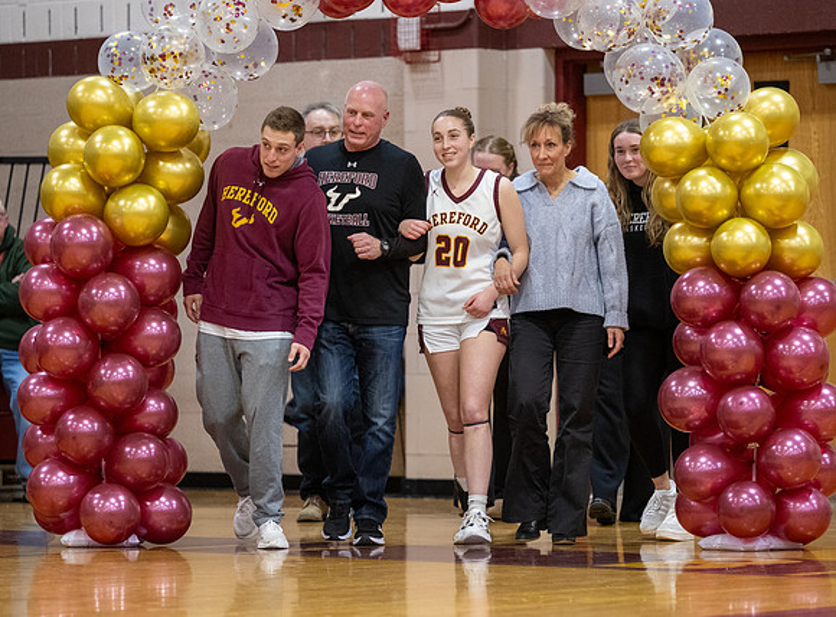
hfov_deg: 10.5
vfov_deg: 7.8
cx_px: 421
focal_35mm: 189
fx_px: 4529
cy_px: 336
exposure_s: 1/400
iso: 3200
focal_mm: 140
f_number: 2.8
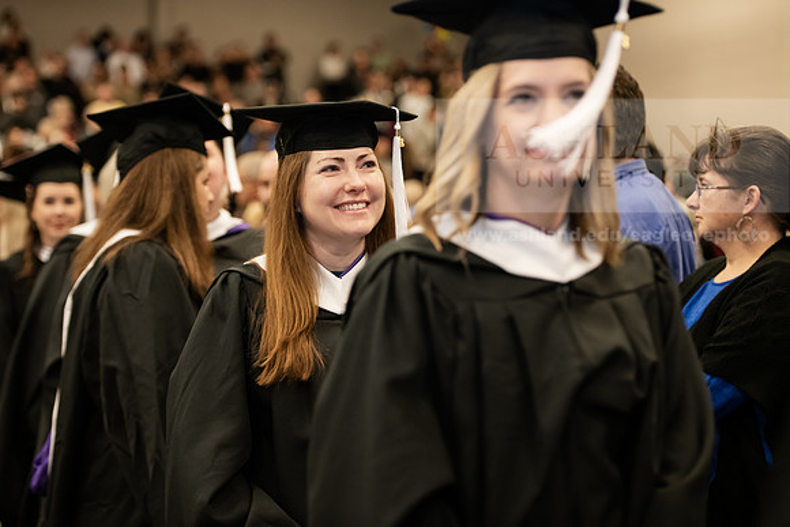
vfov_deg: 16.1
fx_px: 1866
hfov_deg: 23.9
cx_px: 395
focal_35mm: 85
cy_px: 264
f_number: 3.2
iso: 2000
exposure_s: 1/200
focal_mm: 85
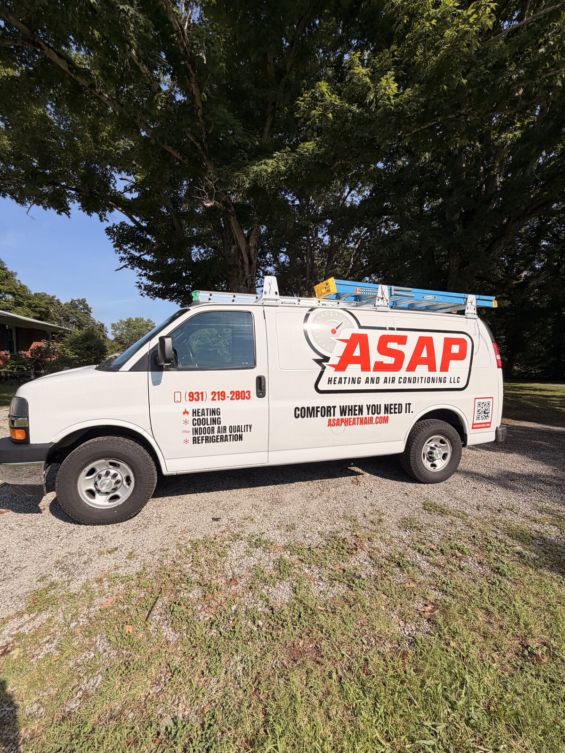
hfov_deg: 85.7
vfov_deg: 102.1
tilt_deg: -2.6
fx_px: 305
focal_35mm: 14
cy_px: 376
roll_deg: +0.1
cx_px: 282
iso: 20
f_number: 2.2
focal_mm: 2.22
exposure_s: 1/1068
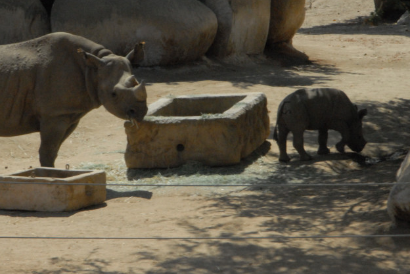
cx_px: 183
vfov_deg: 5.3
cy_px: 115
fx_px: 2959
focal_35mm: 260
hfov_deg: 7.9
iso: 1100
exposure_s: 1/125
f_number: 36
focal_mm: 135
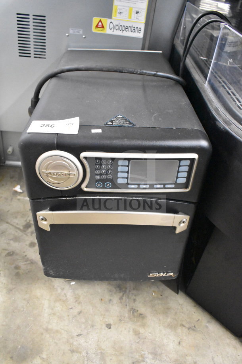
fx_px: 302
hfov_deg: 43.6
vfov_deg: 61.9
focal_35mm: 30
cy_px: 182
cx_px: 121
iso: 11400
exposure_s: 1/30
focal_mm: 20
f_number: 3.5
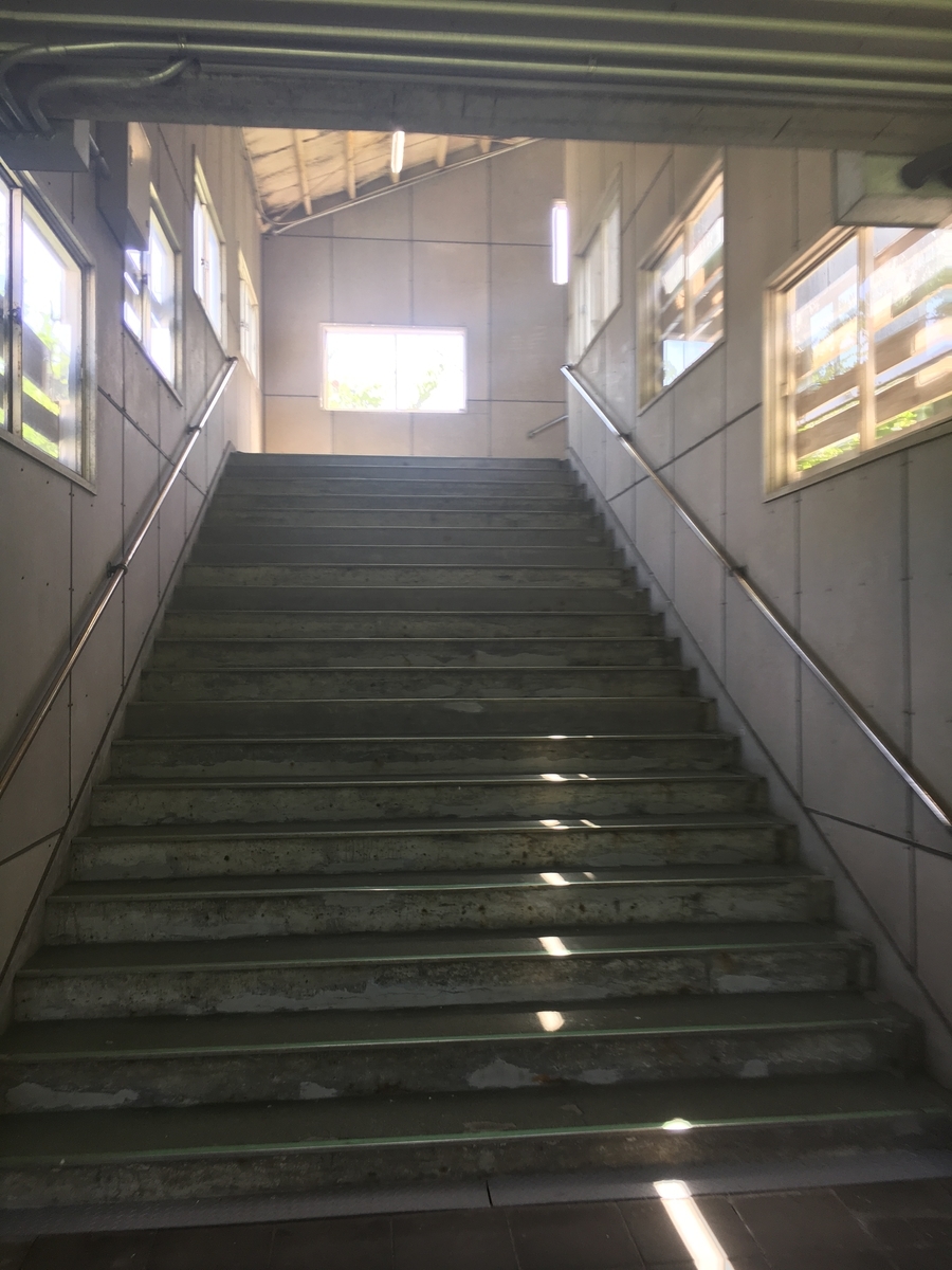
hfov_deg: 48.2
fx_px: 1063
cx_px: 476
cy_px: 635
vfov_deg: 61.7
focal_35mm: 29
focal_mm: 4.15
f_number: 2.2
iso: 32
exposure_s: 1/40
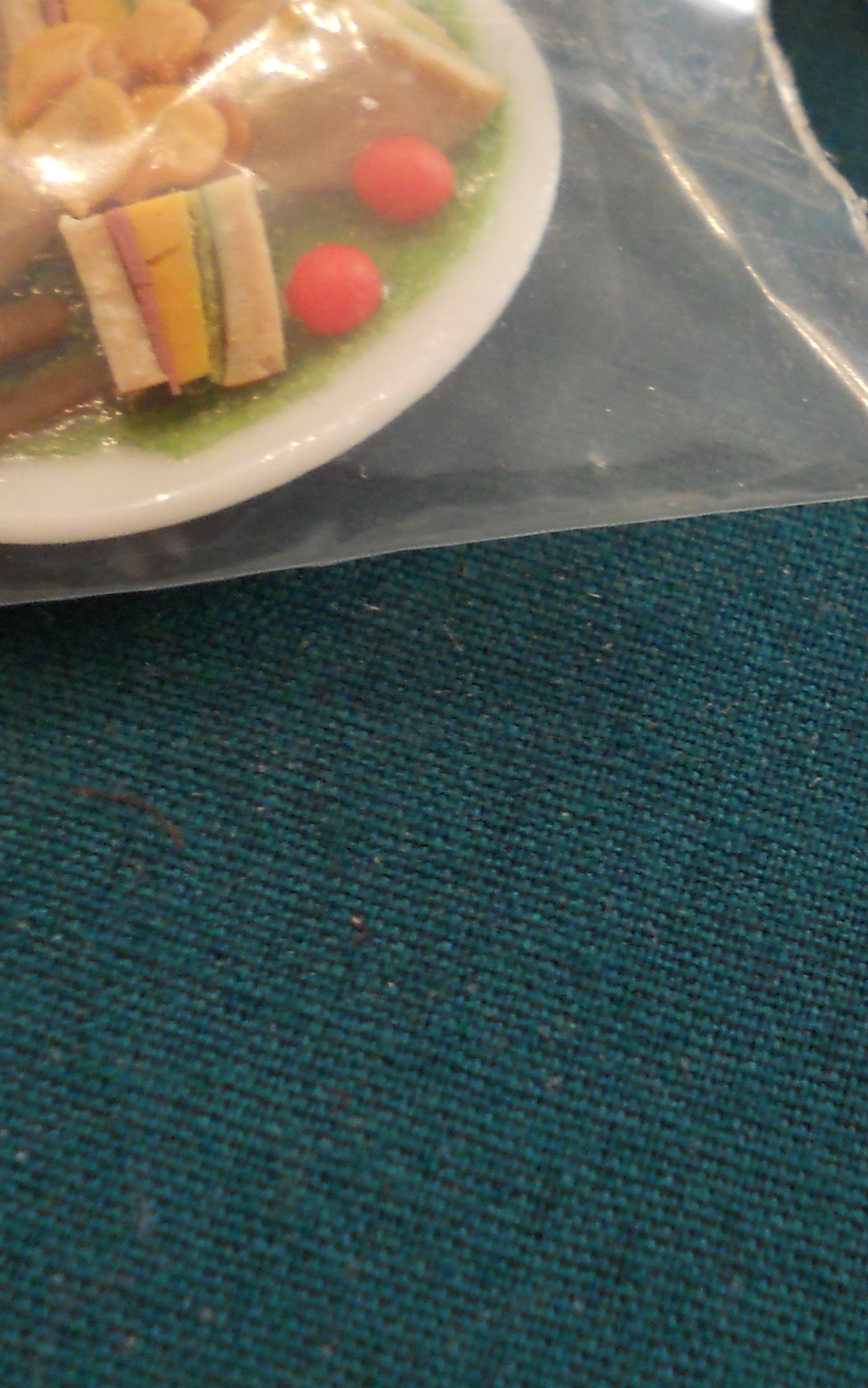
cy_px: 338
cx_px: 659
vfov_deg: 27.1
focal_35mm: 75
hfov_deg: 17.3
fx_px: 2838
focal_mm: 5.8
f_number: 3.5
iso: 250
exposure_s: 1/30
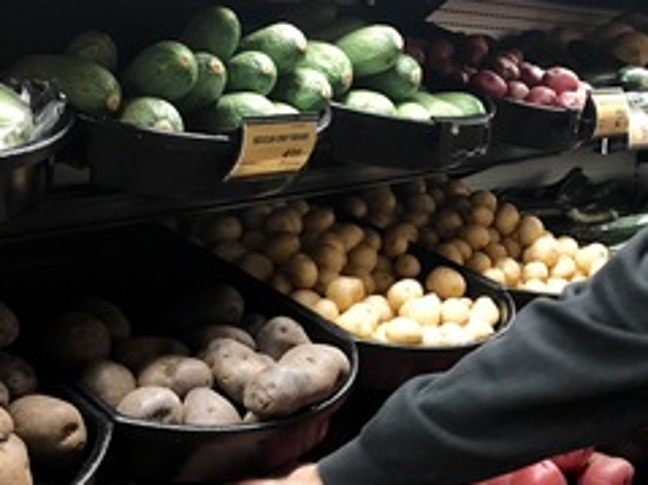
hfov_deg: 38.9
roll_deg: +0.9
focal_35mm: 49
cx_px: 335
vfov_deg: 29.5
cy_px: 309
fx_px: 917
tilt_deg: -12.5
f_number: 2.2
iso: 250
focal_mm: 4.15
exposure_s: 1/30
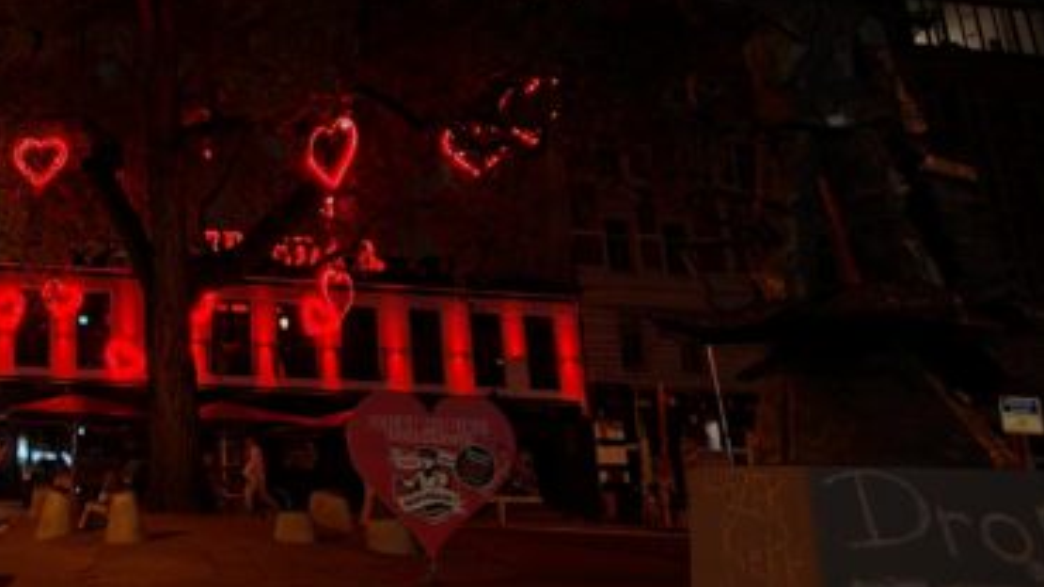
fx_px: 1107
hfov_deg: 43.6
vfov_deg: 29.3
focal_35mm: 40
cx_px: 11
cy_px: 155
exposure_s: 1/25
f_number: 2
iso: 2000
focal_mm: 2.63
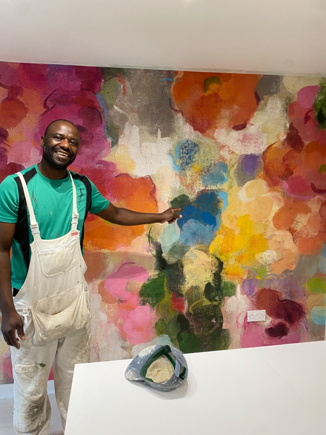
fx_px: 326
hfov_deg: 53.1
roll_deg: +0.4
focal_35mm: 26
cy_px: 218
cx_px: 163
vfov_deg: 67.3
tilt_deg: -4.5
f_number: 1.8
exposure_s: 1/50
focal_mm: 4.25
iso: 100
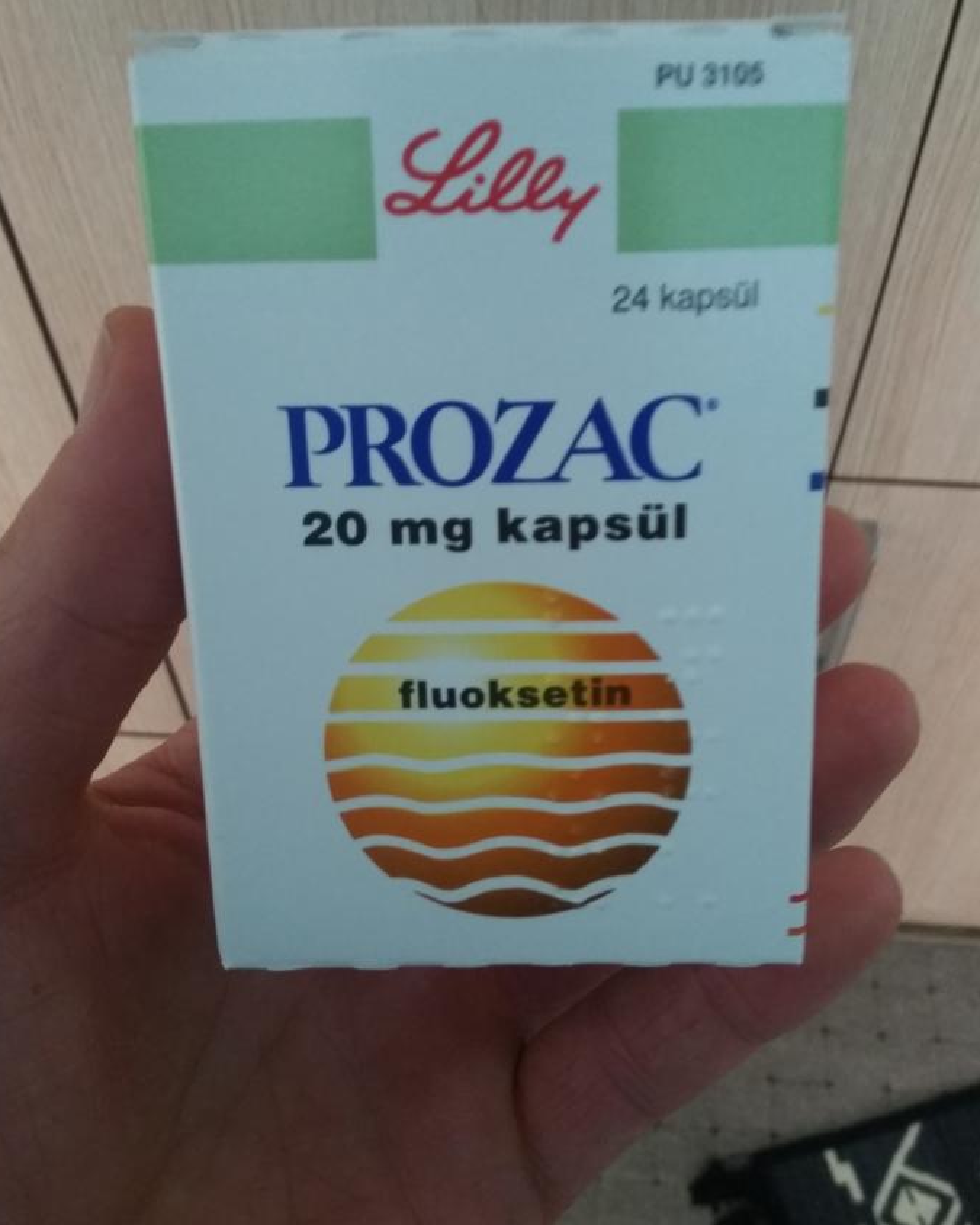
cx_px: 483
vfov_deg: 54.2
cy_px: 569
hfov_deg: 44.5
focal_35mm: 33
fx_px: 1197
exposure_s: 1/17
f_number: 2.2
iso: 200
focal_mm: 3.3
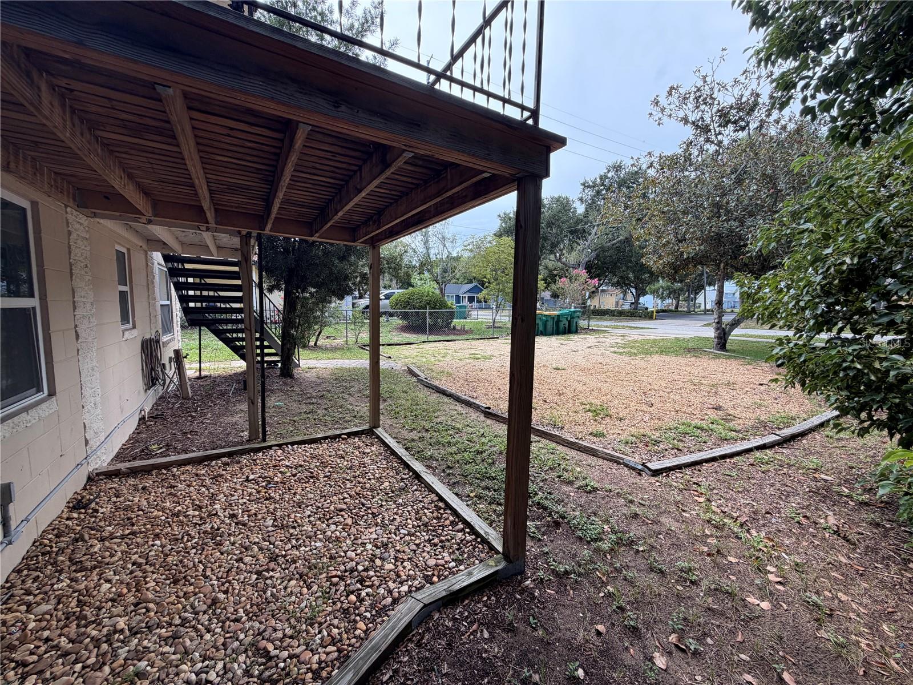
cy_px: 342
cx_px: 456
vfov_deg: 85.7
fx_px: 369
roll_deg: +0.1
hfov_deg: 102.1
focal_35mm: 14
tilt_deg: -5.8
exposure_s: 1/313
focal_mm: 2.22
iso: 50
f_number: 2.2
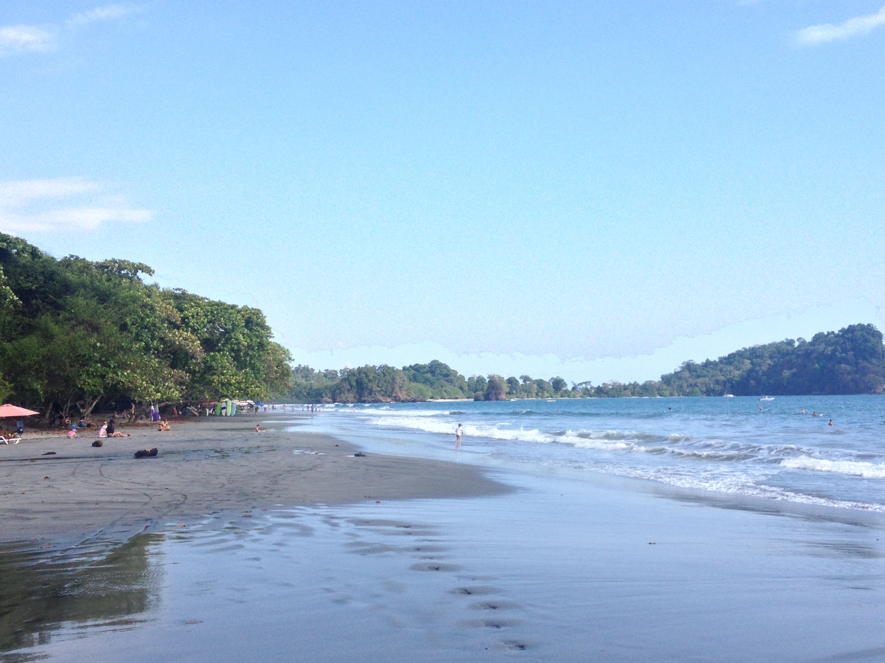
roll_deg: +0.8
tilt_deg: -0.5
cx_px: 475
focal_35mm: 44
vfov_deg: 32.8
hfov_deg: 42.9
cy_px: 377
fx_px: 1125
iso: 50
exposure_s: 1/1416
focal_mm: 4.28
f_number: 2.4
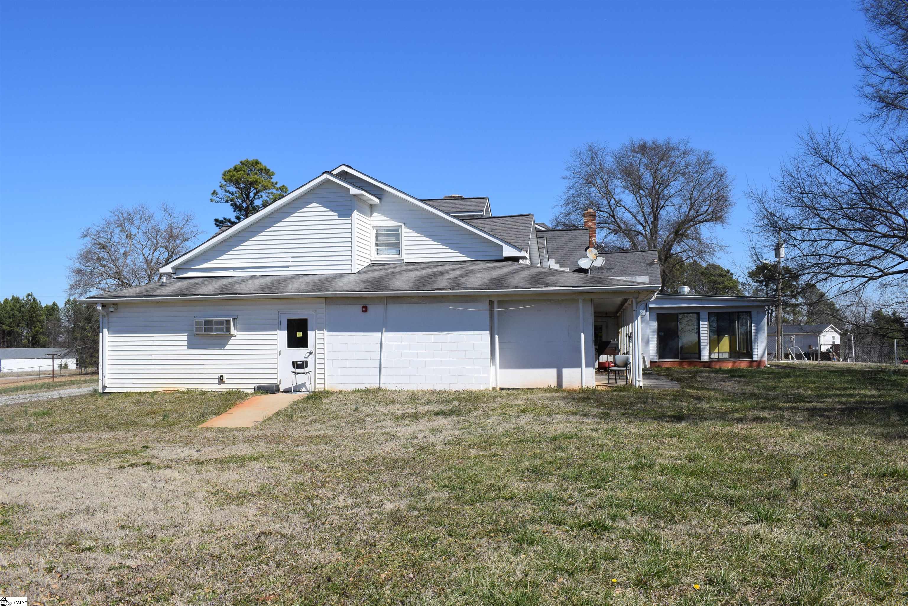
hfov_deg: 57.2
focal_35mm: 33
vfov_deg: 40.0
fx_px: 832
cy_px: 303
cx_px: 454
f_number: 10
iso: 200
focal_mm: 22
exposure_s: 1/400
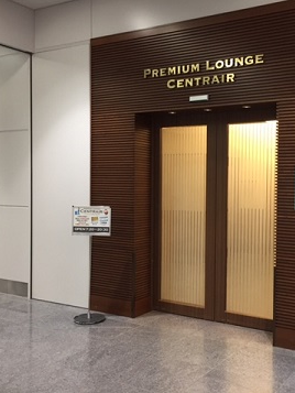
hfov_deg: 36.3
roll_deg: -1.5
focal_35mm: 39
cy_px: 197
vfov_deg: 47.8
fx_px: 443
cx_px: 207
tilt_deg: -2.5
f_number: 2.2
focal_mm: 4.15
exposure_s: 1/30
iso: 100
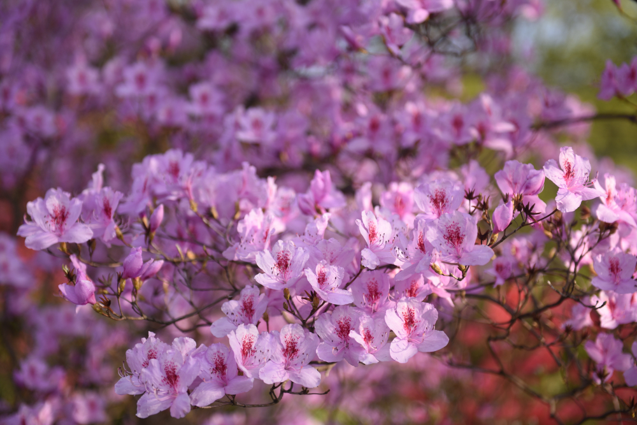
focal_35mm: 70
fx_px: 1239
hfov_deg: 28.8
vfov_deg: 19.5
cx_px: 318
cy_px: 212
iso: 100
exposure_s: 1/640
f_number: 2.8
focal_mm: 70
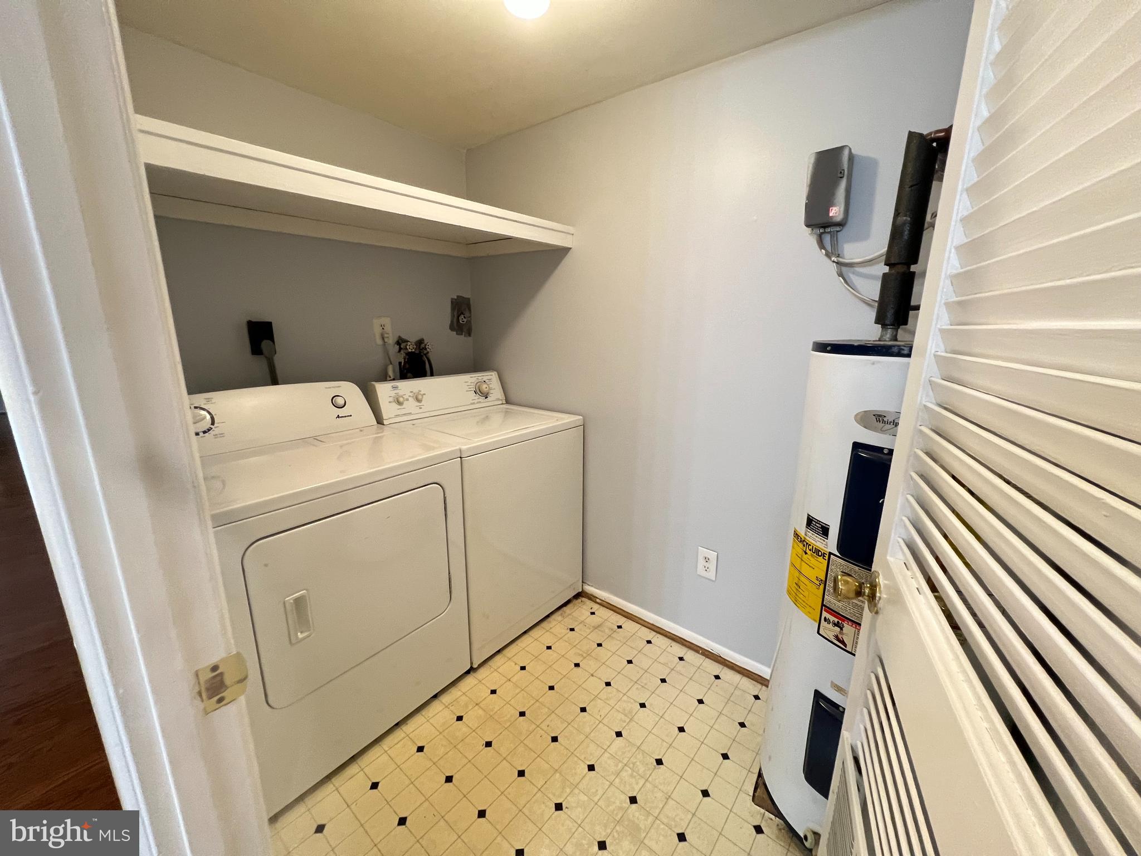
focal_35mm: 13
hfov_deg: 106.2
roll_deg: -0.2
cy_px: 428
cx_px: 570
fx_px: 429
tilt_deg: -13.1
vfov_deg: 89.9
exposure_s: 1/60
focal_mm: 1.57
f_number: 1.8
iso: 250
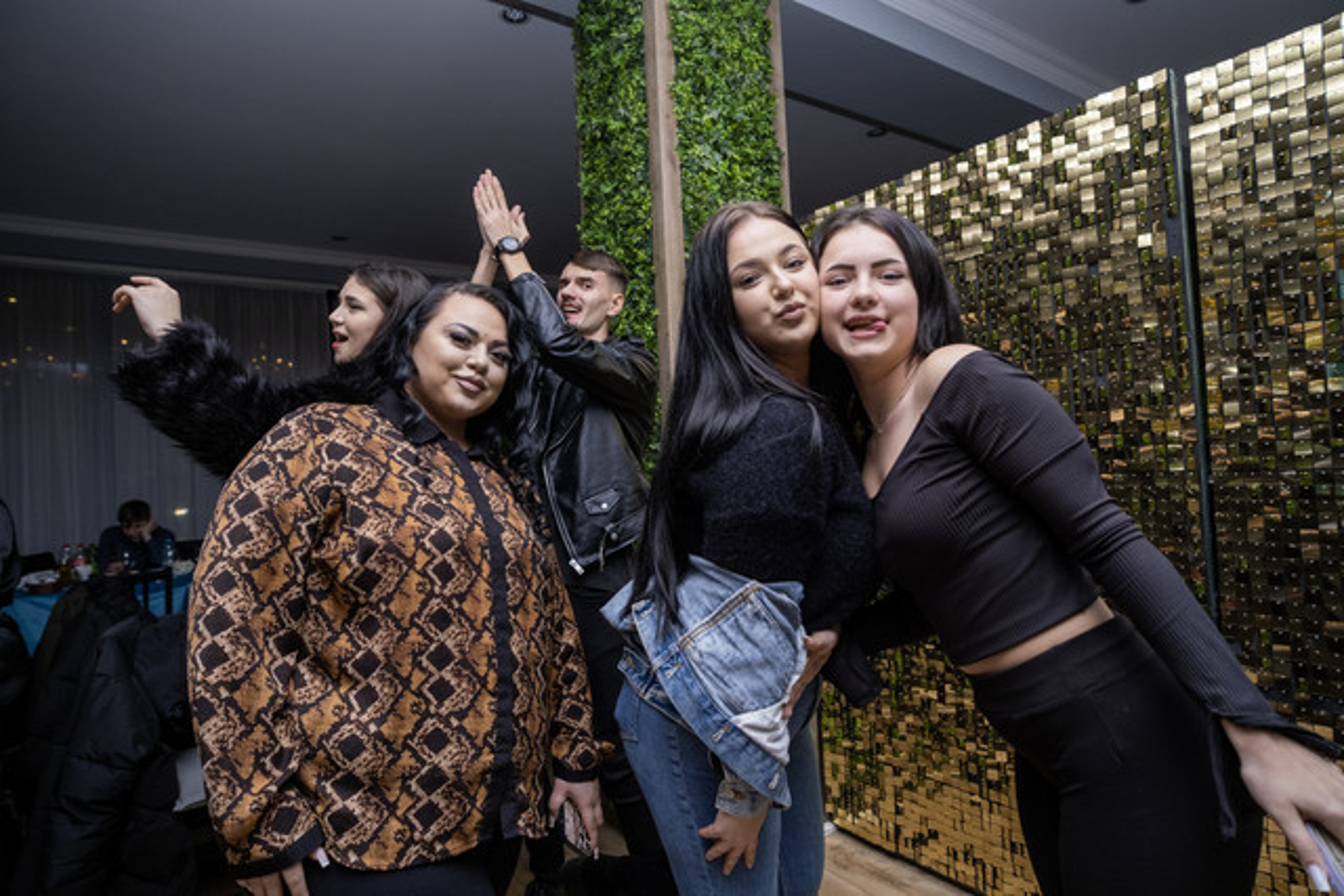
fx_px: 747
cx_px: 672
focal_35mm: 20
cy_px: 448
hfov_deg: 84.0
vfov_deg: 62.0
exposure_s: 1/200
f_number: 2.2
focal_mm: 13
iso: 500
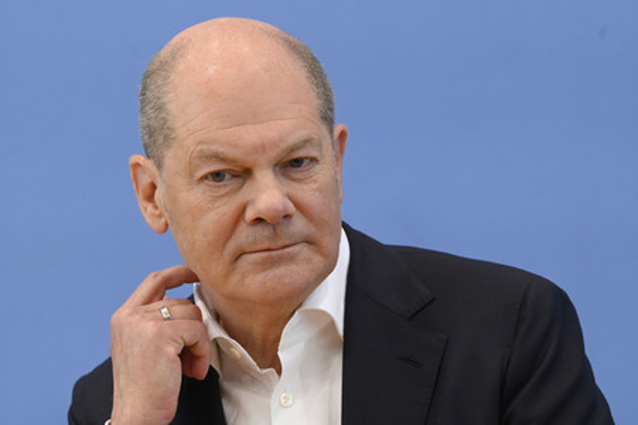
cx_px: 319
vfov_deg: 9.1
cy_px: 212
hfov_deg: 13.7
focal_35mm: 150
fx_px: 2656
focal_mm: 150
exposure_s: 1/800
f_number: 7.1
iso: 5000
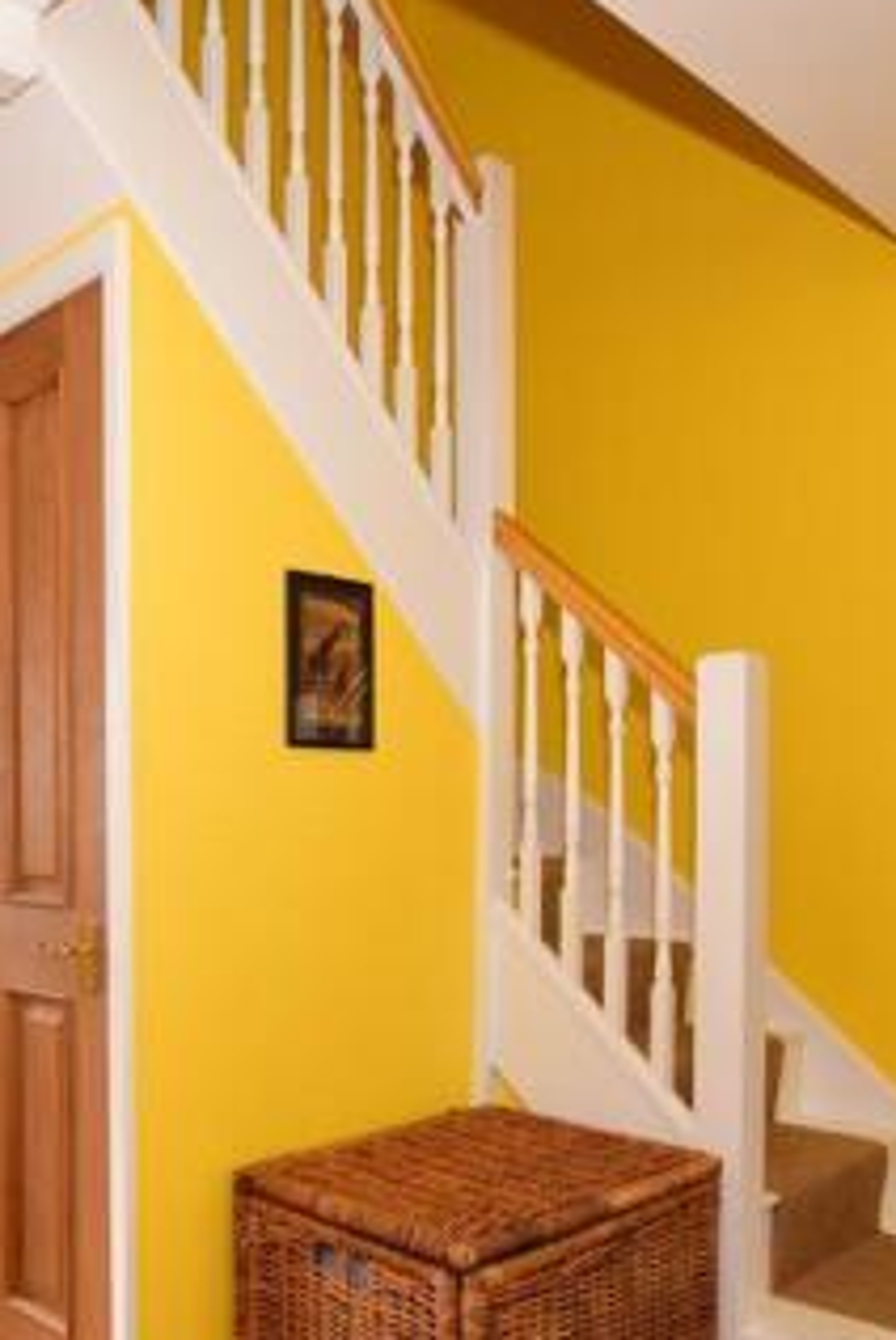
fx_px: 1155
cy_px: 818
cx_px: 165
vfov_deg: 59.6
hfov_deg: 40.5
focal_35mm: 31
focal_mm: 10
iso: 200
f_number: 5
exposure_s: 1/8
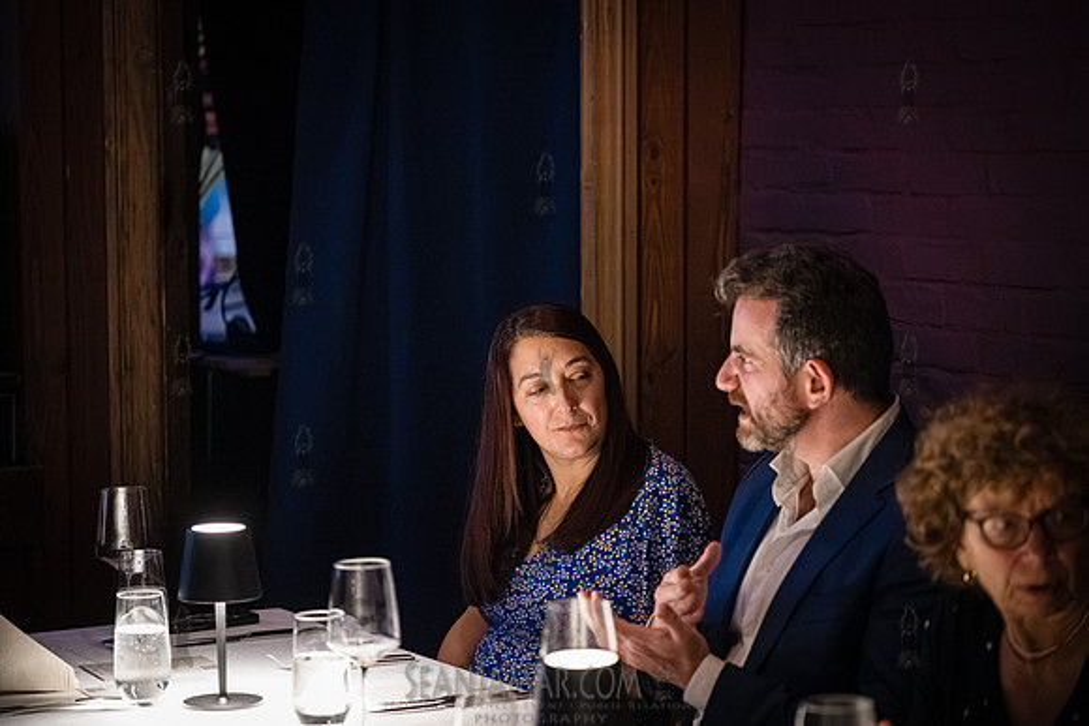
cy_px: 363
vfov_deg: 13.5
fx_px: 3081
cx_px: 544
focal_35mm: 102
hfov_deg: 20.0
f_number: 2.8
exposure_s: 1/160
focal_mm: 100
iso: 12800
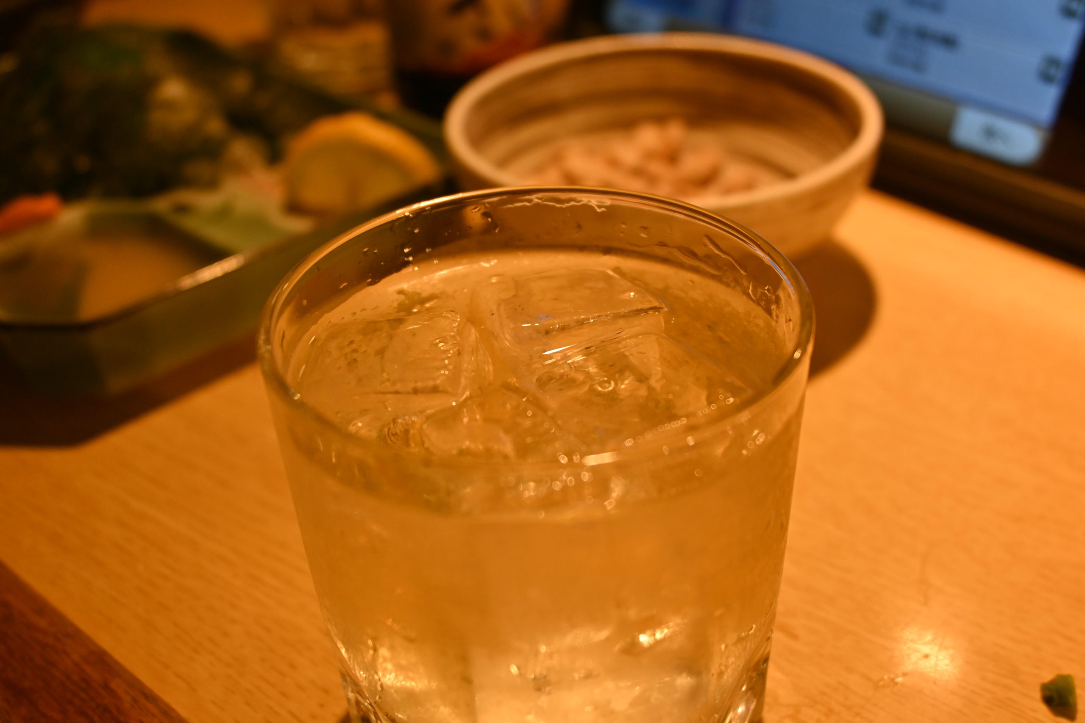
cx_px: 542
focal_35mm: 41
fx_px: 1243
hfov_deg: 47.2
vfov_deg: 32.4
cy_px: 362
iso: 400
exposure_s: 1/60
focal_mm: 27.5
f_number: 4.5
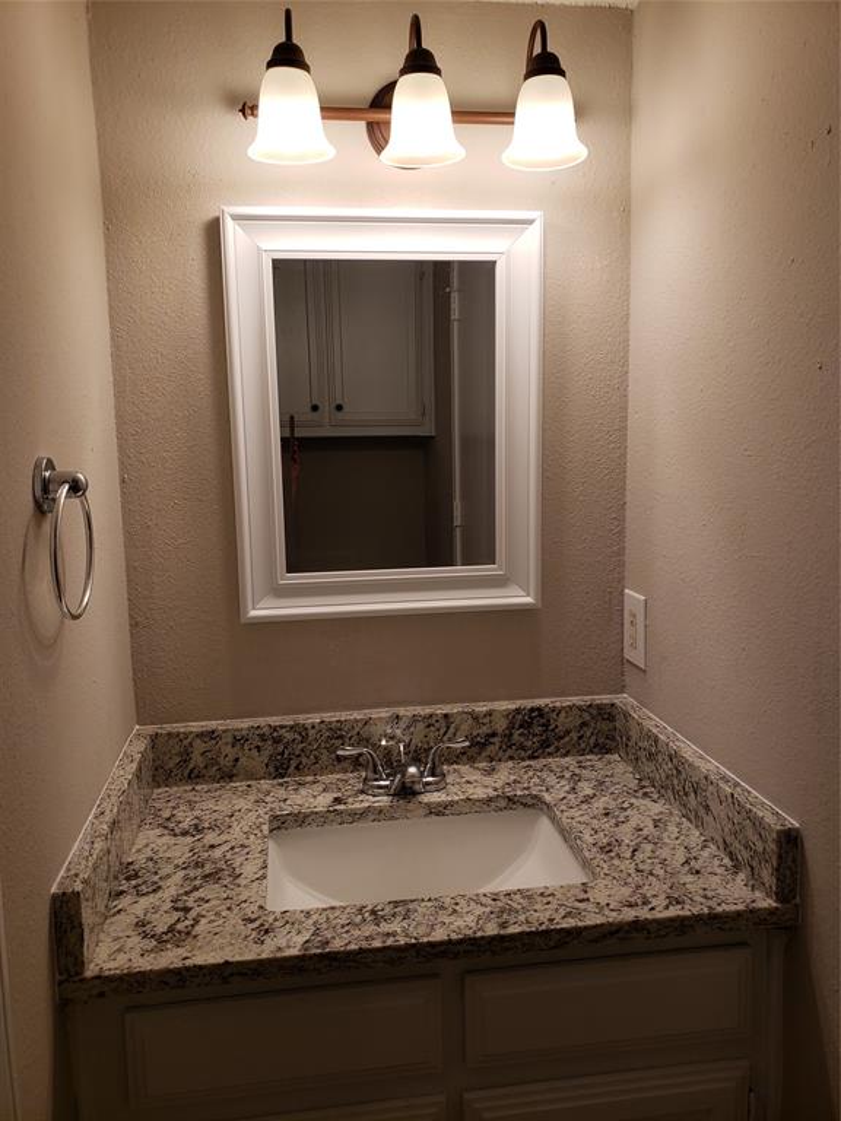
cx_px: 420
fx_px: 842
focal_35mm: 26
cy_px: 560
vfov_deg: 67.3
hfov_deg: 53.1
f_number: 2.4
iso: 50
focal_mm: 4.3
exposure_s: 1/60
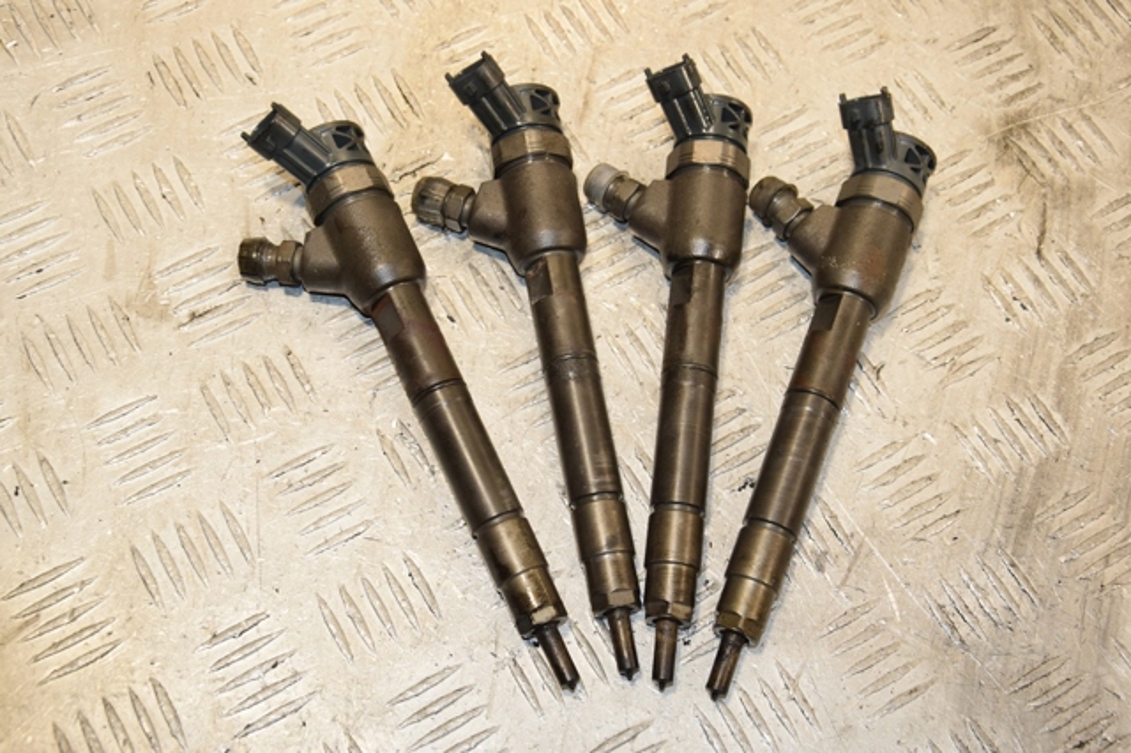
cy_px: 376
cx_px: 566
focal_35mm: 57
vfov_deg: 23.8
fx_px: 1790
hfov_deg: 35.1
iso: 800
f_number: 7.1
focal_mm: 38
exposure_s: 1/200
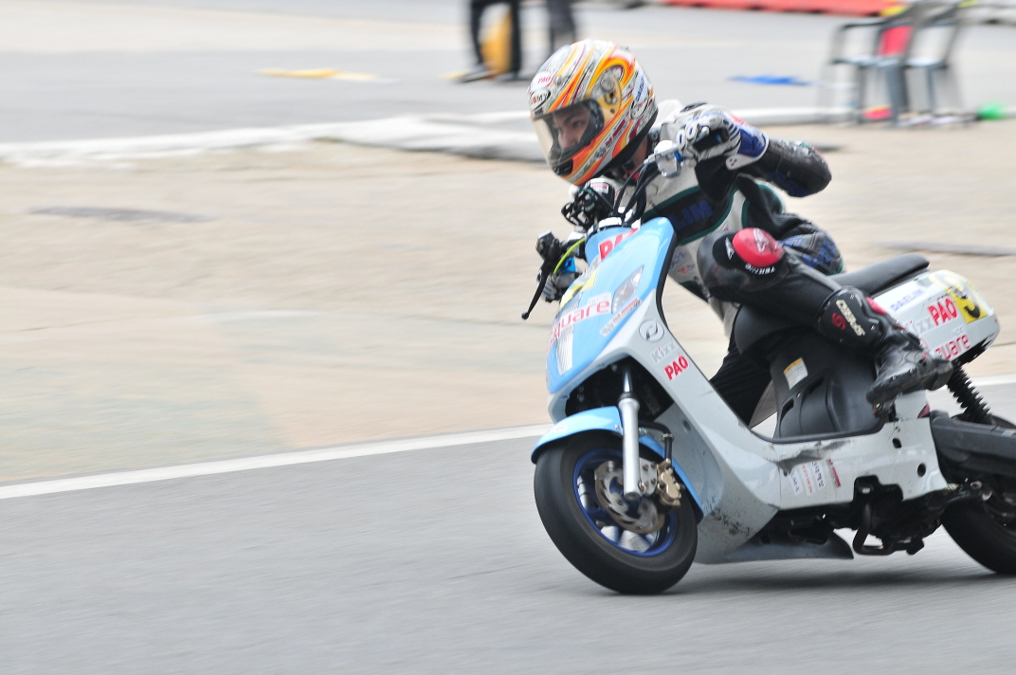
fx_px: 6131
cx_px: 508
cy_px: 338
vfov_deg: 6.3
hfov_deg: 9.5
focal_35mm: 218
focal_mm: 145
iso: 400
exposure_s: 1/250
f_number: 8
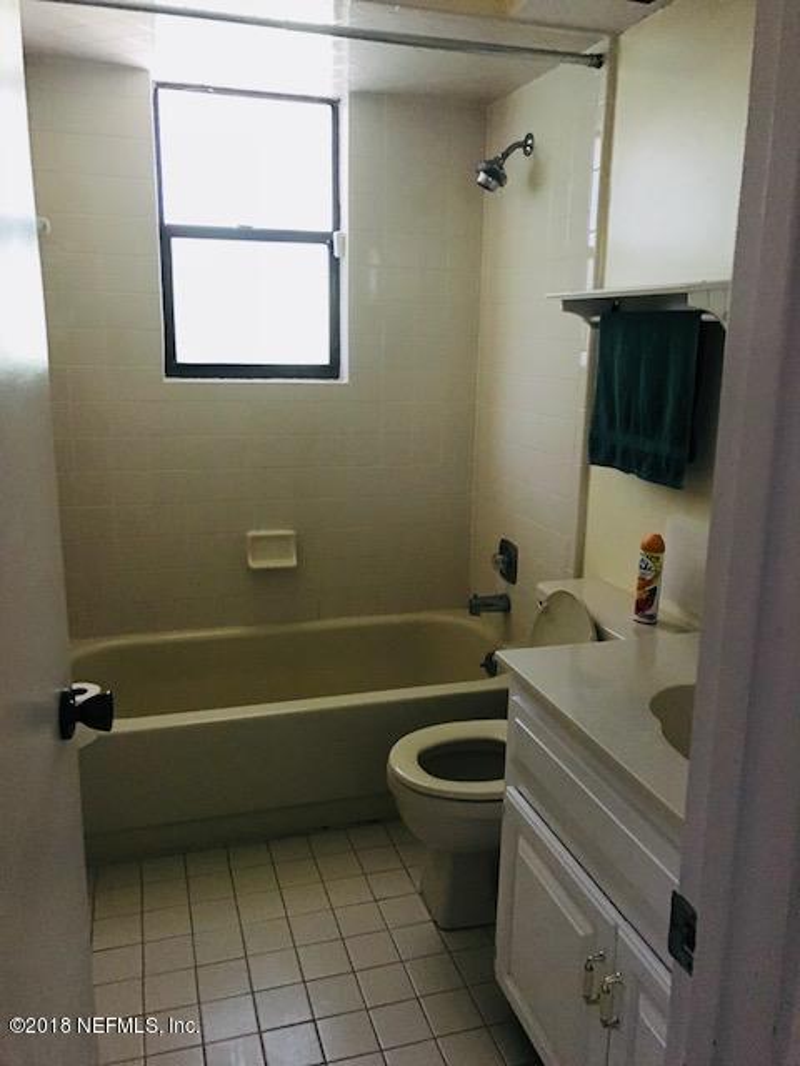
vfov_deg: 63.4
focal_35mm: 28
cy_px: 533
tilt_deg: -13.3
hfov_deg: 49.7
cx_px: 400
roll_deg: -0.2
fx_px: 863
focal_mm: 3.99
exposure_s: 1/15
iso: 250
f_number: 1.8
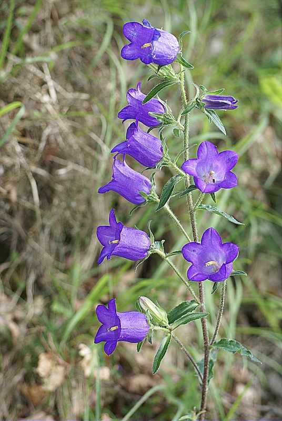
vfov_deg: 27.0
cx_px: 141
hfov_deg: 18.2
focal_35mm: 75
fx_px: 878
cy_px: 210
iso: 200
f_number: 3.5
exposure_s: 1/125
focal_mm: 50
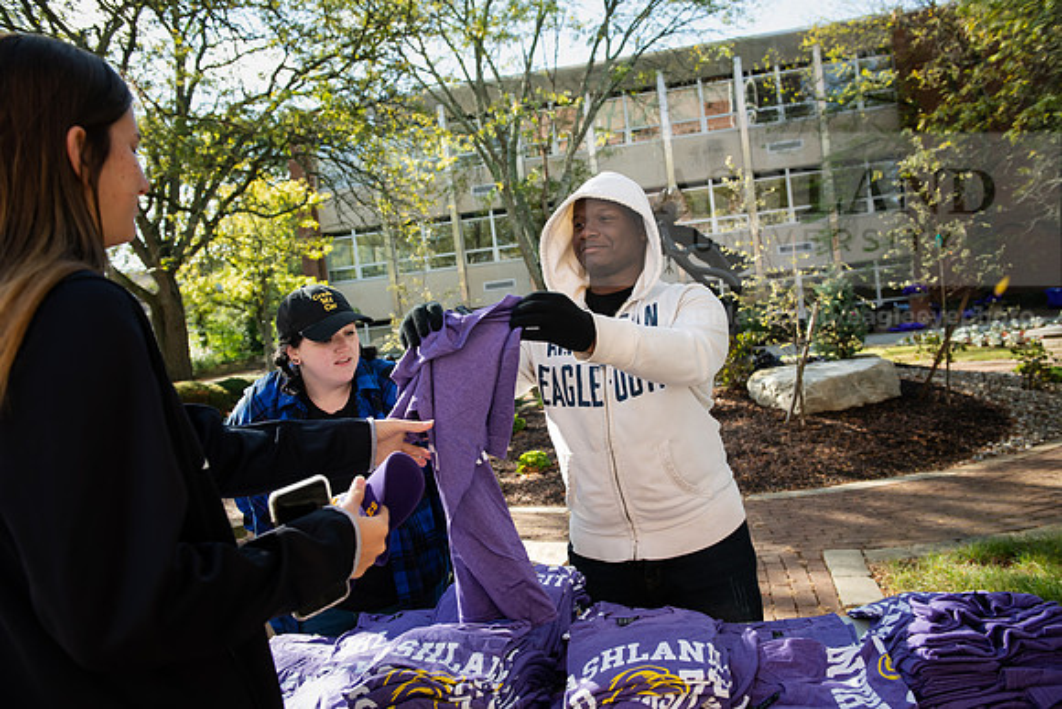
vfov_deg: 42.3
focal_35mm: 31
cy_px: 354
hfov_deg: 60.3
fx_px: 915
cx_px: 531
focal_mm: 31
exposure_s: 1/400
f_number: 5
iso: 400
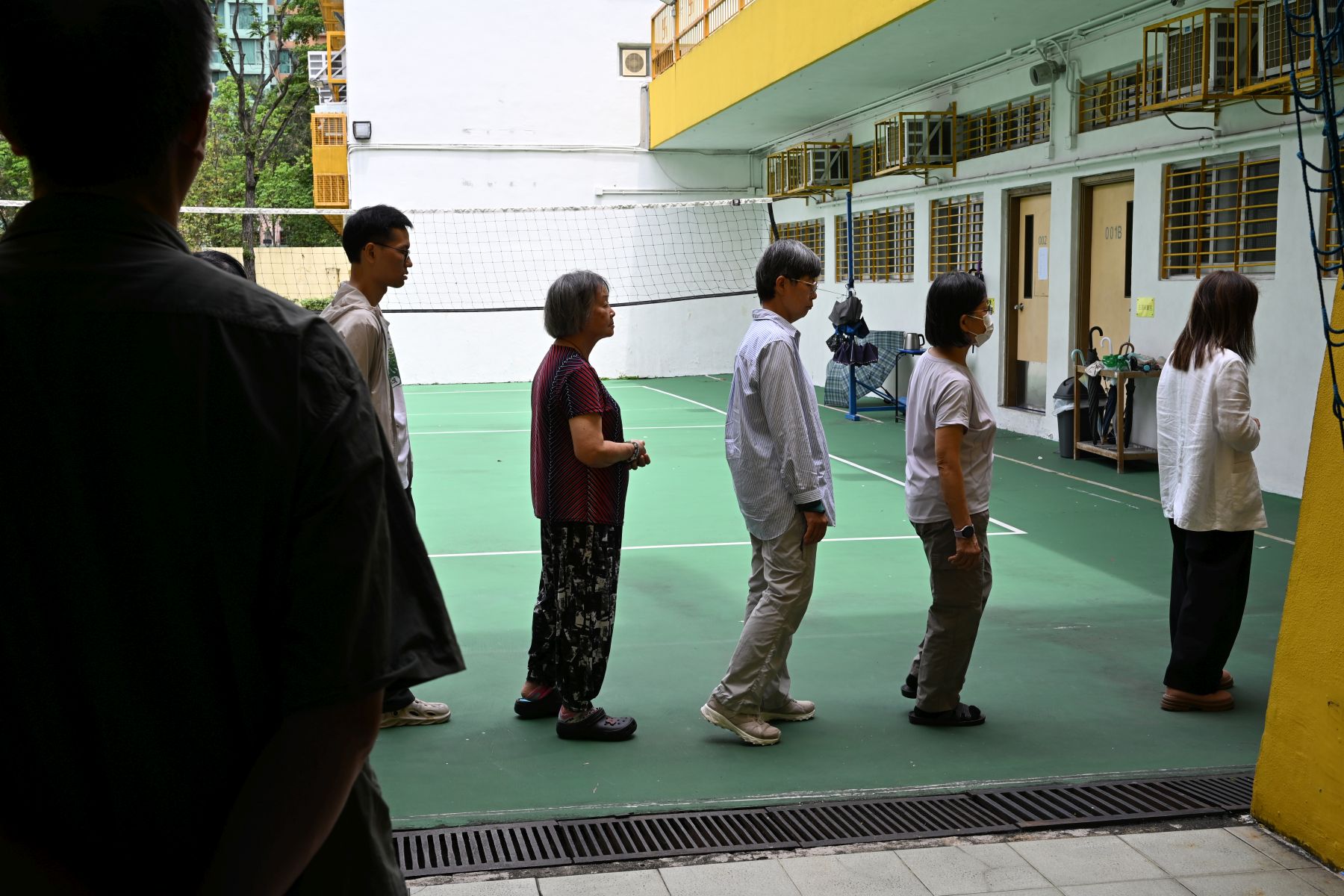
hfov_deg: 48.5
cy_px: 448
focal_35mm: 40
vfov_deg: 33.4
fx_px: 1493
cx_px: 672
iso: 280
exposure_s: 1/125
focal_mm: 40
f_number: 11
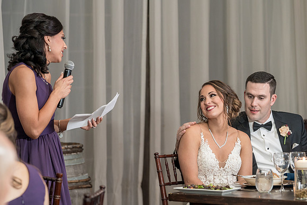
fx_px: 1231
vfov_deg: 9.5
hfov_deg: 14.2
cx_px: 152
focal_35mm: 144
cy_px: 103
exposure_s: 1/200
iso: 2000
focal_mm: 122
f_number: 4
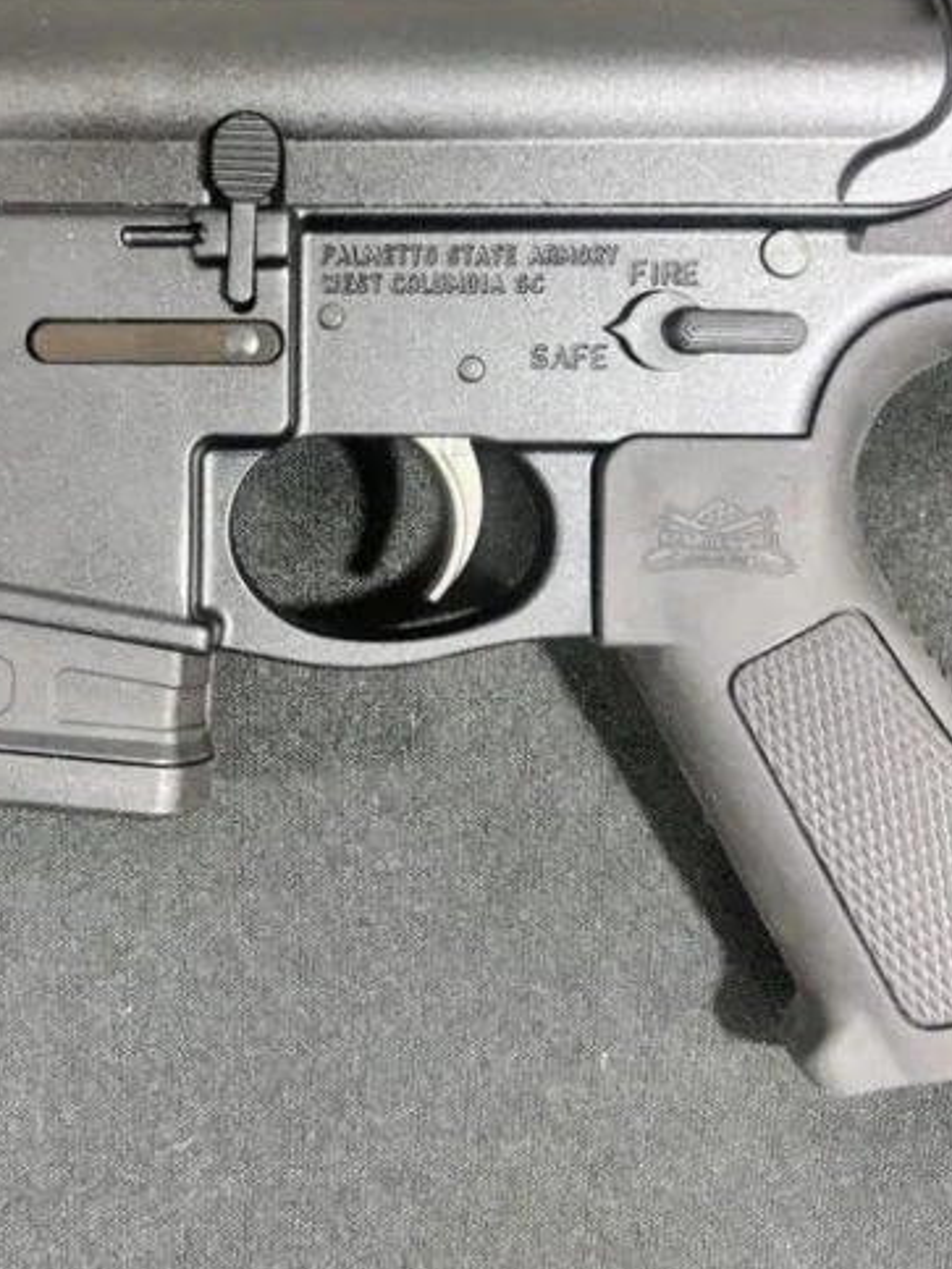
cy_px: 409
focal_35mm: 43
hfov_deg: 33.1
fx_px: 1577
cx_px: 270
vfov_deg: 43.2
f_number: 1.6
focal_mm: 5.96
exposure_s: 1/40
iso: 640
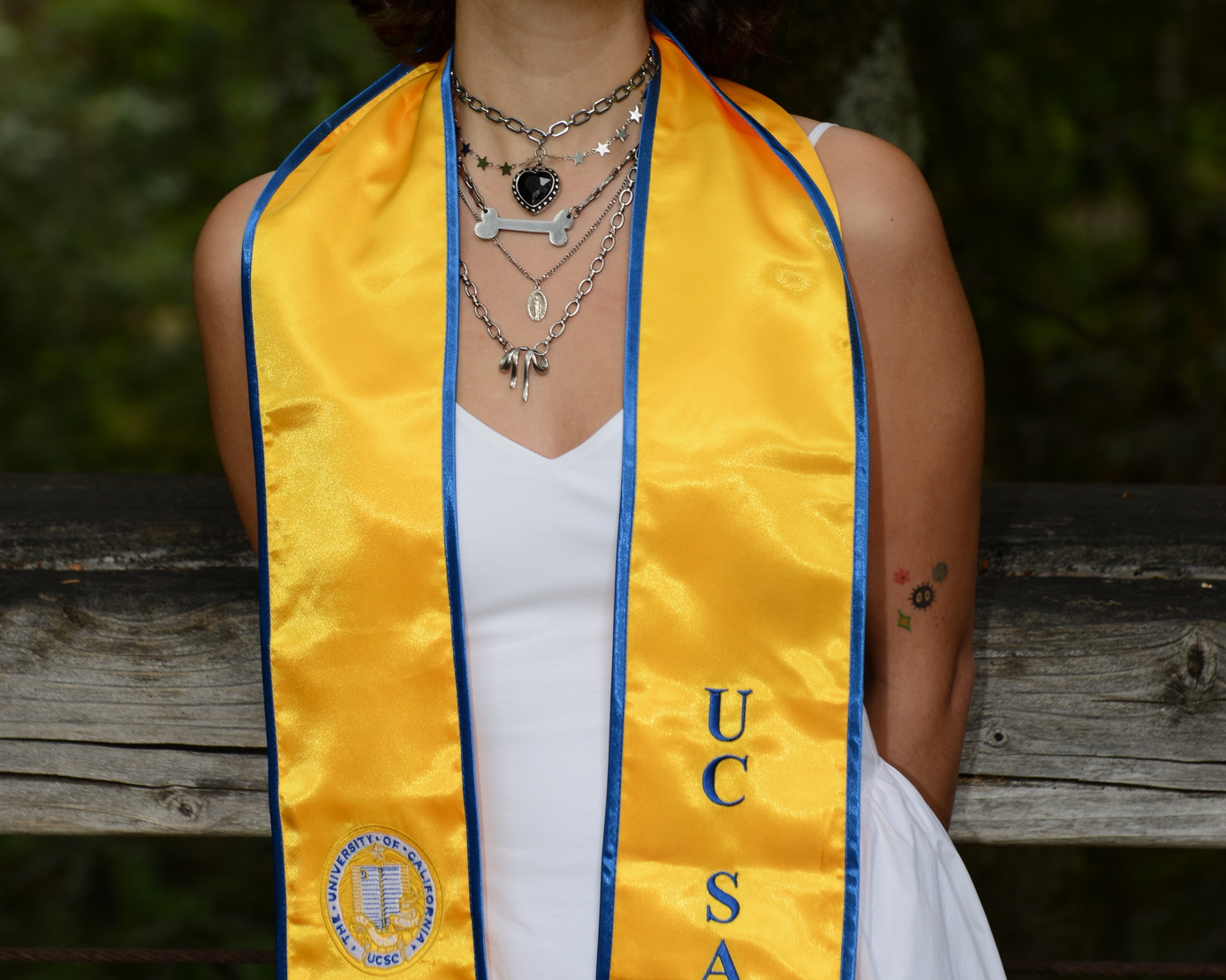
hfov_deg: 17.6
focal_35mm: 109
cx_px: 551
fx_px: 3954
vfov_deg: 14.1
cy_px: 284
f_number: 4
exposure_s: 1/125
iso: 100
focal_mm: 70
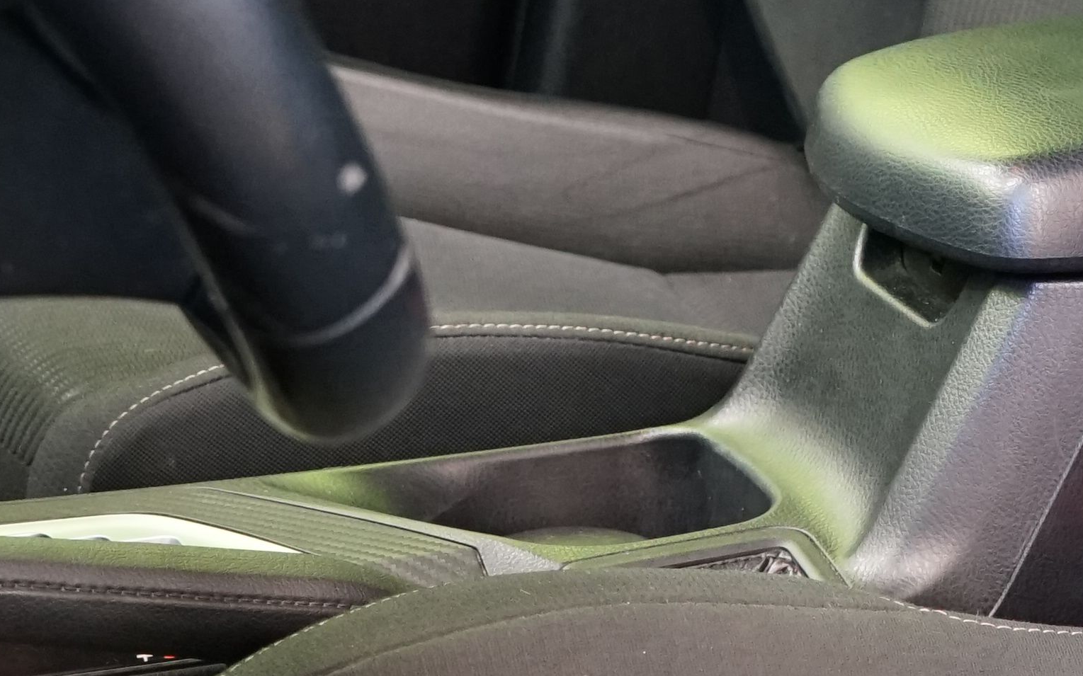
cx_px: 1042
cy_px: 156
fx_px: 3777
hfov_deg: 16.0
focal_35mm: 128
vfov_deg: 10.2
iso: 2500
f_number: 5
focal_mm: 32
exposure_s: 1/15
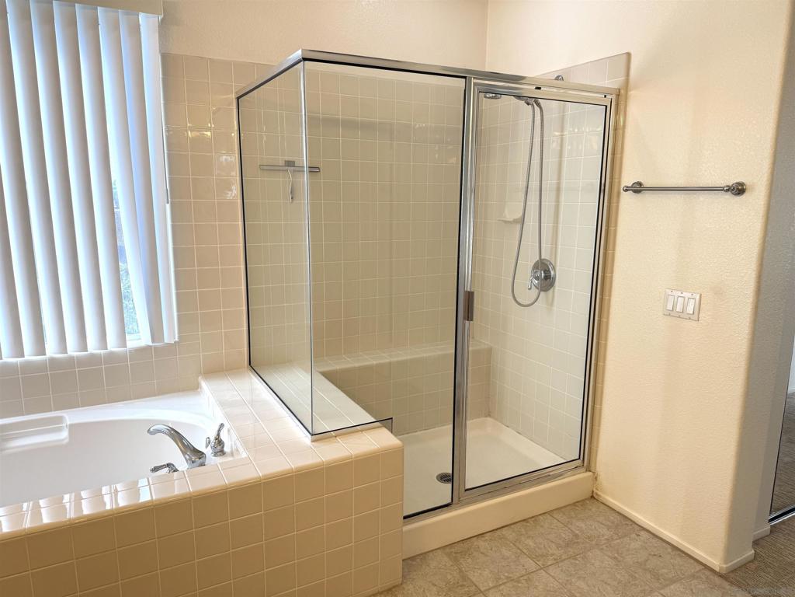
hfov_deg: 71.6
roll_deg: -0.3
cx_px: 398
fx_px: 551
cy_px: 298
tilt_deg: -9.8
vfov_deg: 56.8
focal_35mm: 24
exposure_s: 1/428
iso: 80
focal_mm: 6.76
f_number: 1.78
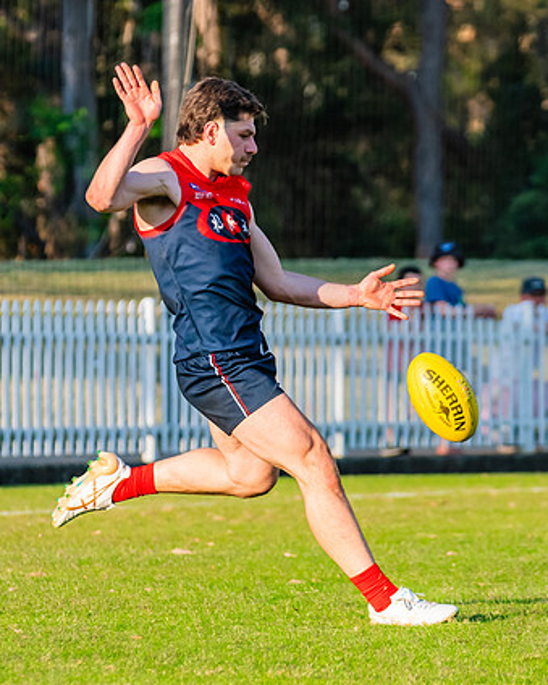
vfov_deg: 4.0
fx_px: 9714
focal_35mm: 479
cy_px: 422
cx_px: 275
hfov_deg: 3.2
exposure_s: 1/1250
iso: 800
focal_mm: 220
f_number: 6.3
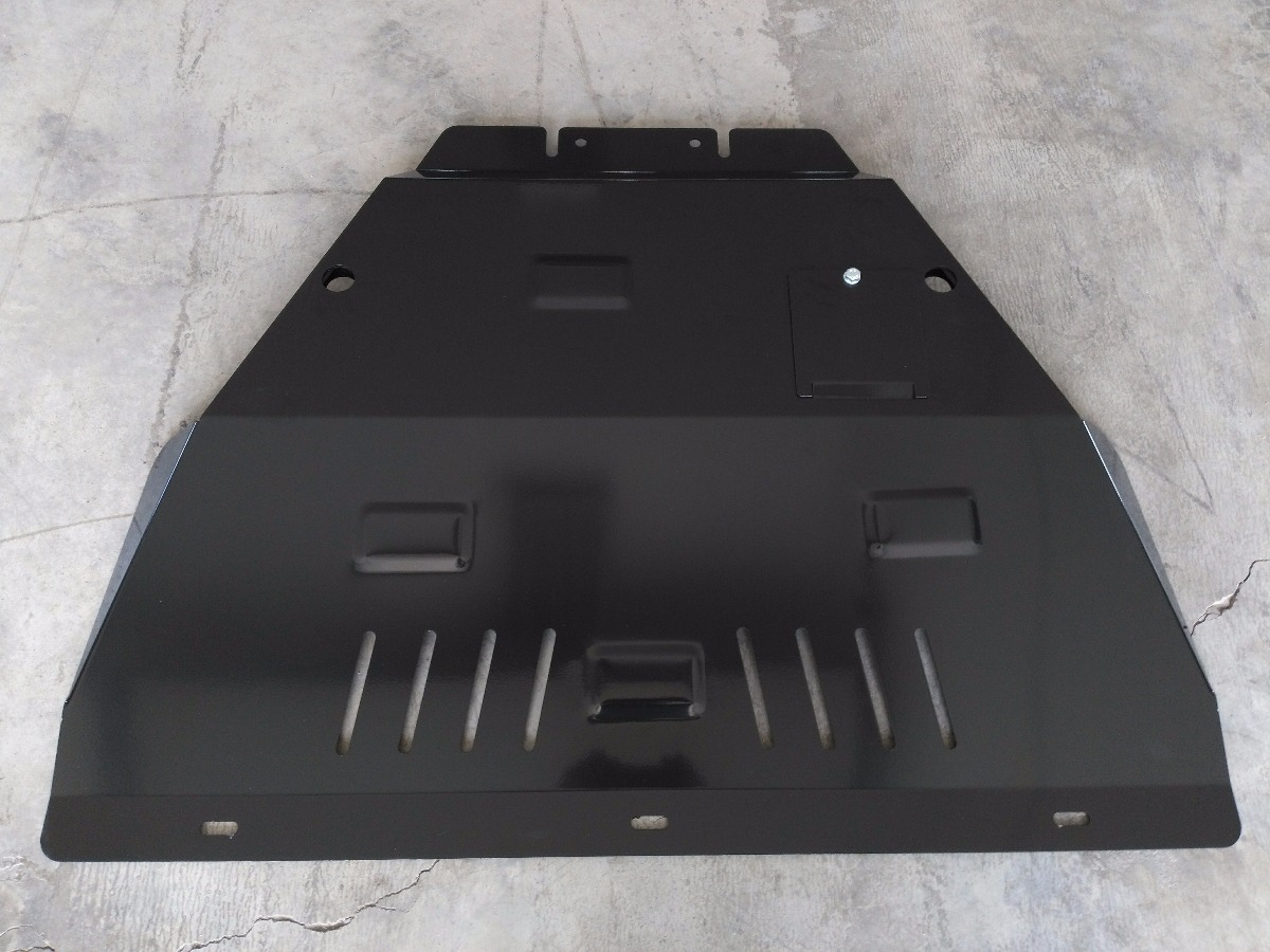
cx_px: 635
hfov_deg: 63.4
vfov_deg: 49.7
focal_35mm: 28
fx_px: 1027
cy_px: 476
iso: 128
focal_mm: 2.96
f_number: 2
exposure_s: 1/40
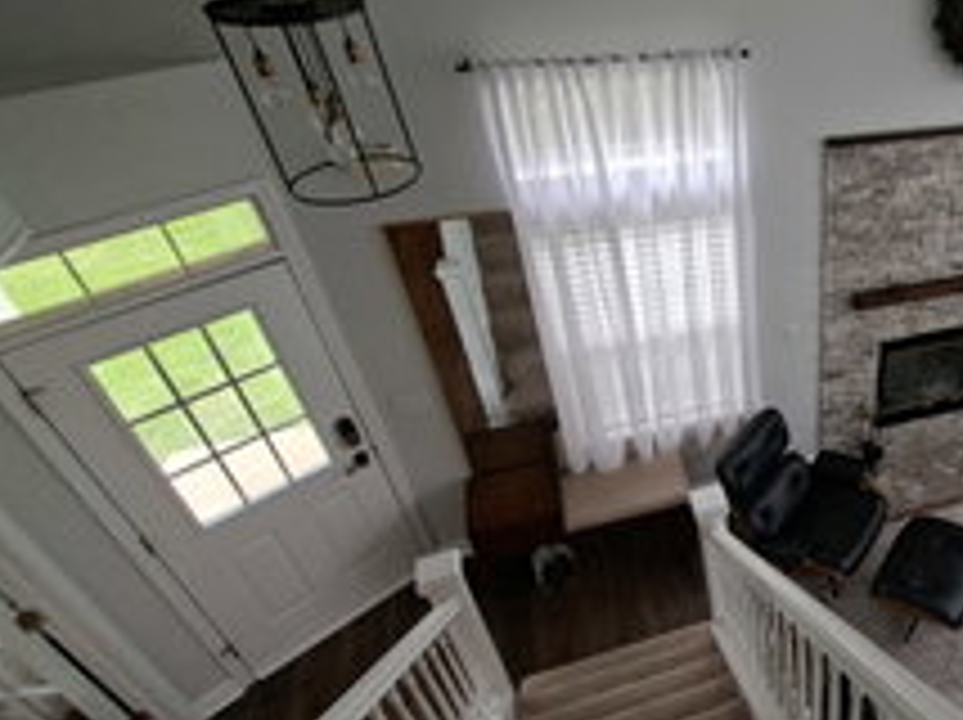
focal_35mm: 26
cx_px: 880
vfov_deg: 53.0
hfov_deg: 57.2
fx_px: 722
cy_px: 360
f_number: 2.2
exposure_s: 1/60
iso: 40
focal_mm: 1.74
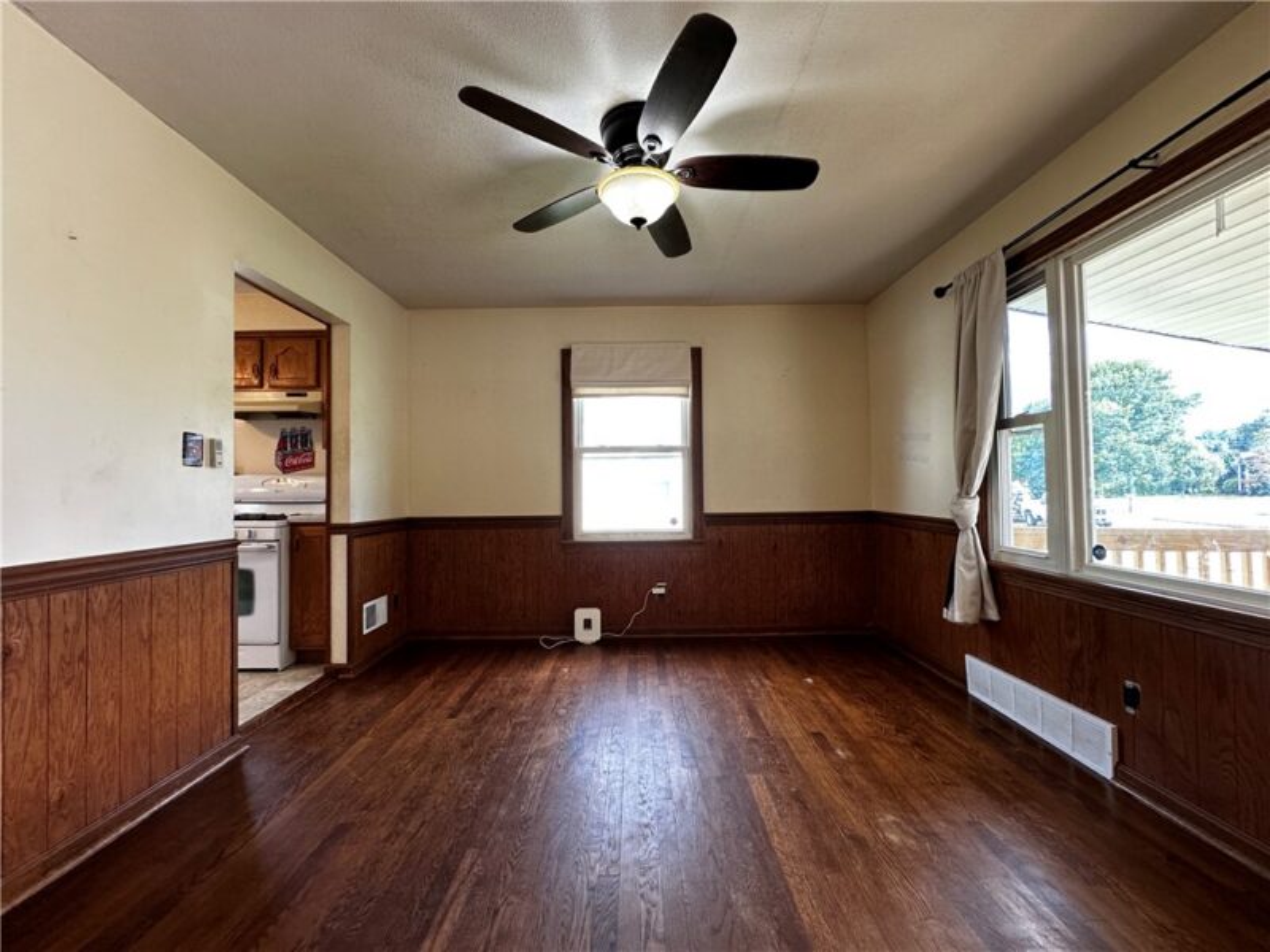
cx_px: 635
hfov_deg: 102.1
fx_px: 514
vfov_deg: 85.7
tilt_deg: +1.4
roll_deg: +0.7
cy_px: 476
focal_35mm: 14
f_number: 2.2
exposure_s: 1/120
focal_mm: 2.22
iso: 160
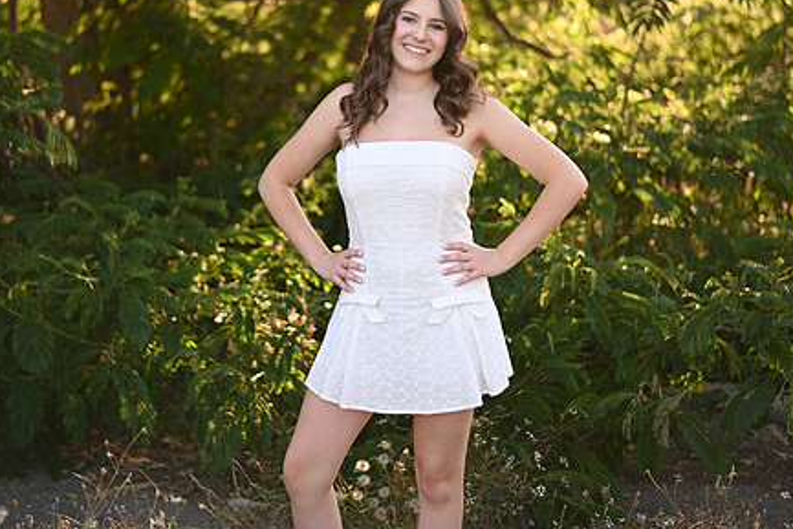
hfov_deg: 30.0
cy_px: 182
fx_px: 1476
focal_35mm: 67
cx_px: 348
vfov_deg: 20.3
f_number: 1.8
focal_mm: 50
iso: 80
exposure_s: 1/320
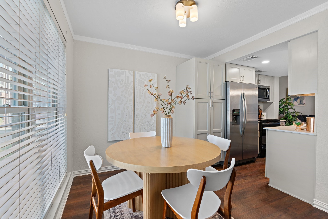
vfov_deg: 73.8
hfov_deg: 96.7
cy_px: 110
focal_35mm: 16
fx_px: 146
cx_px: 164
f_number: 9
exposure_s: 1/3
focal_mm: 16
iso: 250
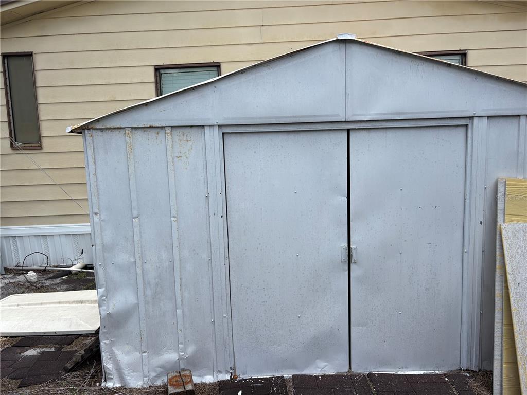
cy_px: 198
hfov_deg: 67.3
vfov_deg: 53.1
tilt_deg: -6.5
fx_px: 396
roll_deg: +1.6
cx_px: 264
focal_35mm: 26
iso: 50
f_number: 1.6
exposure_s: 1/3623
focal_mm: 5.96
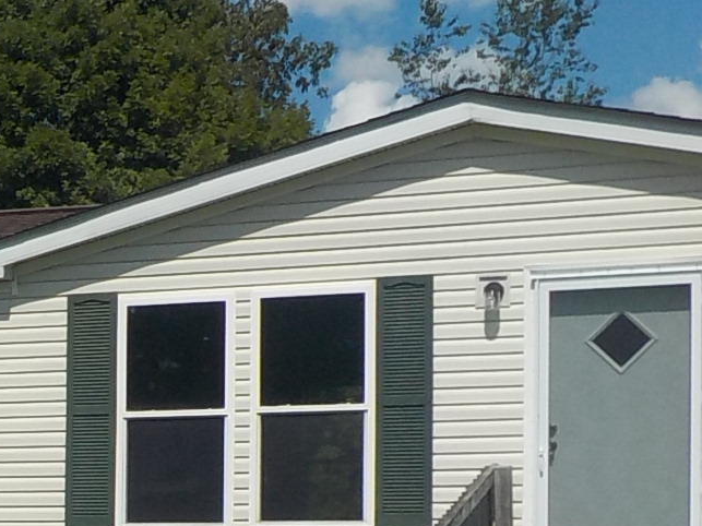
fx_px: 2149
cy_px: 537
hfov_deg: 17.1
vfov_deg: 13.7
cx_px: -276
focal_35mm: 106
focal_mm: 4.1
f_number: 6.6
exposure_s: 1/640
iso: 125
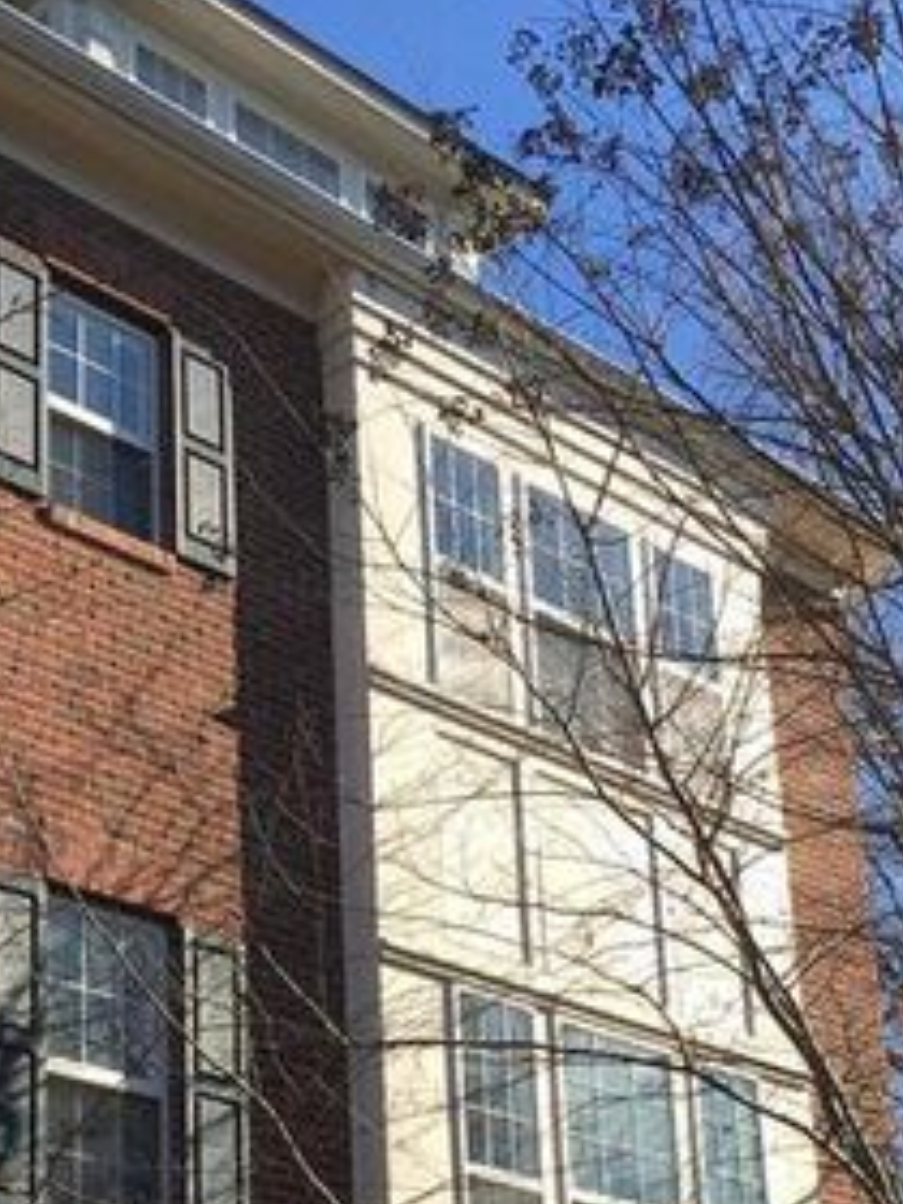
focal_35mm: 69
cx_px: 400
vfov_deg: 26.8
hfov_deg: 21.3
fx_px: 2400
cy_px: 1176
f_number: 2.2
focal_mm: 4.15
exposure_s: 1/938
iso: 25
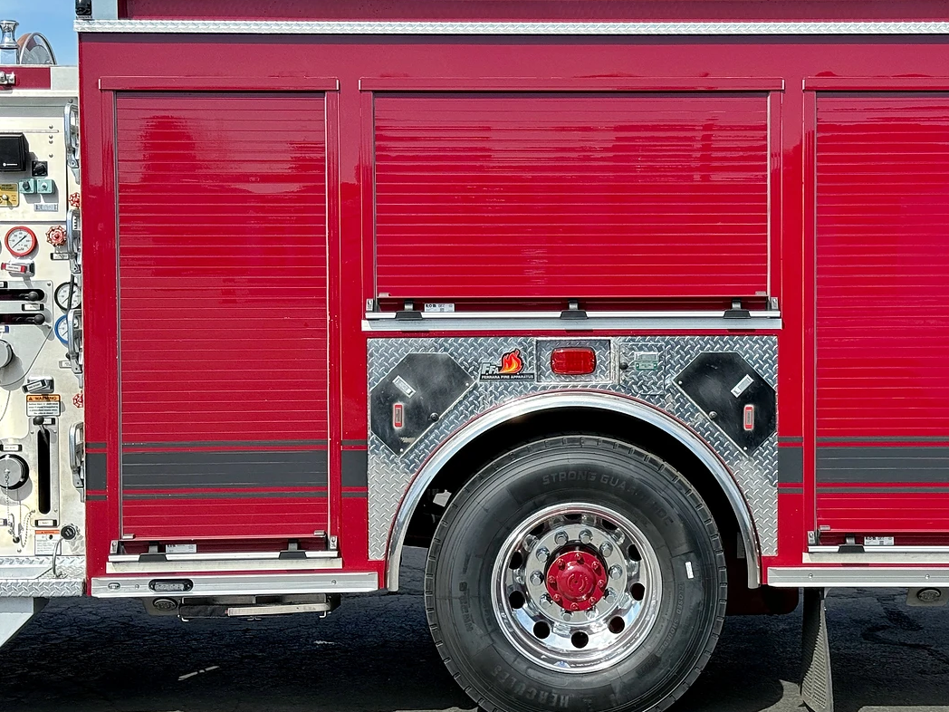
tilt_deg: -1.9
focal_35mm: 67
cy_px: 304
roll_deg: +0.0
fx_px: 1837
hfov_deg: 28.8
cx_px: 631
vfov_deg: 21.9
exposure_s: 1/3096
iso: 80
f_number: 1.78
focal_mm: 6.76
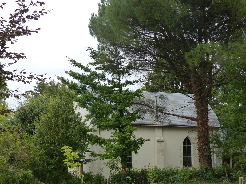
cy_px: 92
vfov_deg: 20.4
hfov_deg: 27.0
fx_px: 512
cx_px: 123
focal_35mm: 72
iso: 160
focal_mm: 13
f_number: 4
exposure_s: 1/200
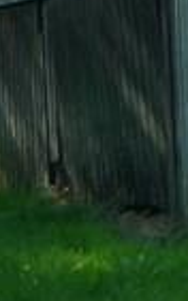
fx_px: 2339
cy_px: -307
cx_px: 632
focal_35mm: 285
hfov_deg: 4.4
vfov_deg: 7.1
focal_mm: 7.9
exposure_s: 1/160
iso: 80
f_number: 2.8
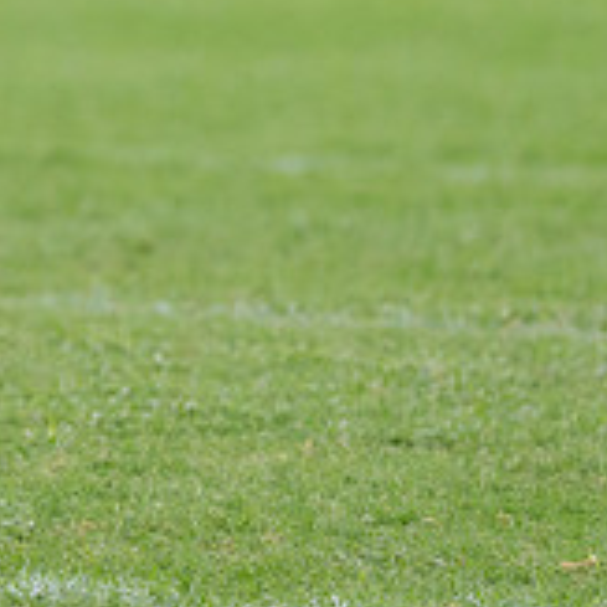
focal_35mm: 1090
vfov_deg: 1.6
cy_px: -239
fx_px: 21624
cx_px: -550
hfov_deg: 1.6
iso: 400
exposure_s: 1/3200
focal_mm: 200
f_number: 2.8
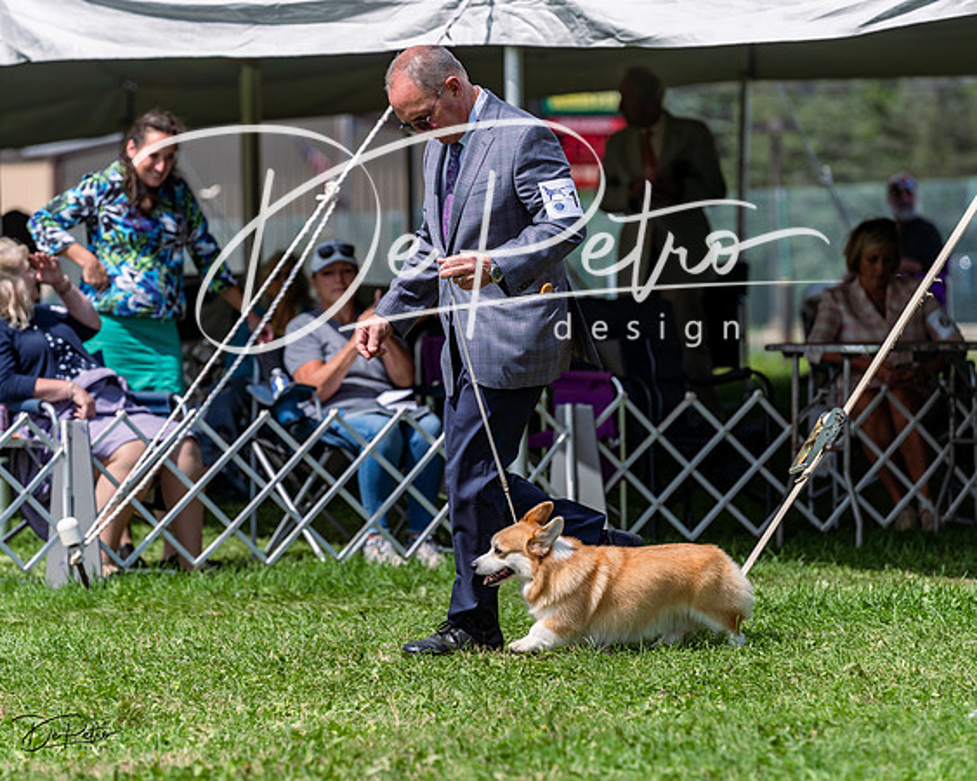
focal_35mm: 218
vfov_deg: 7.1
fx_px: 6315
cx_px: 488
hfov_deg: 8.8
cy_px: 390
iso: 100
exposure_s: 1/1000
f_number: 4.5
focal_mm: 194
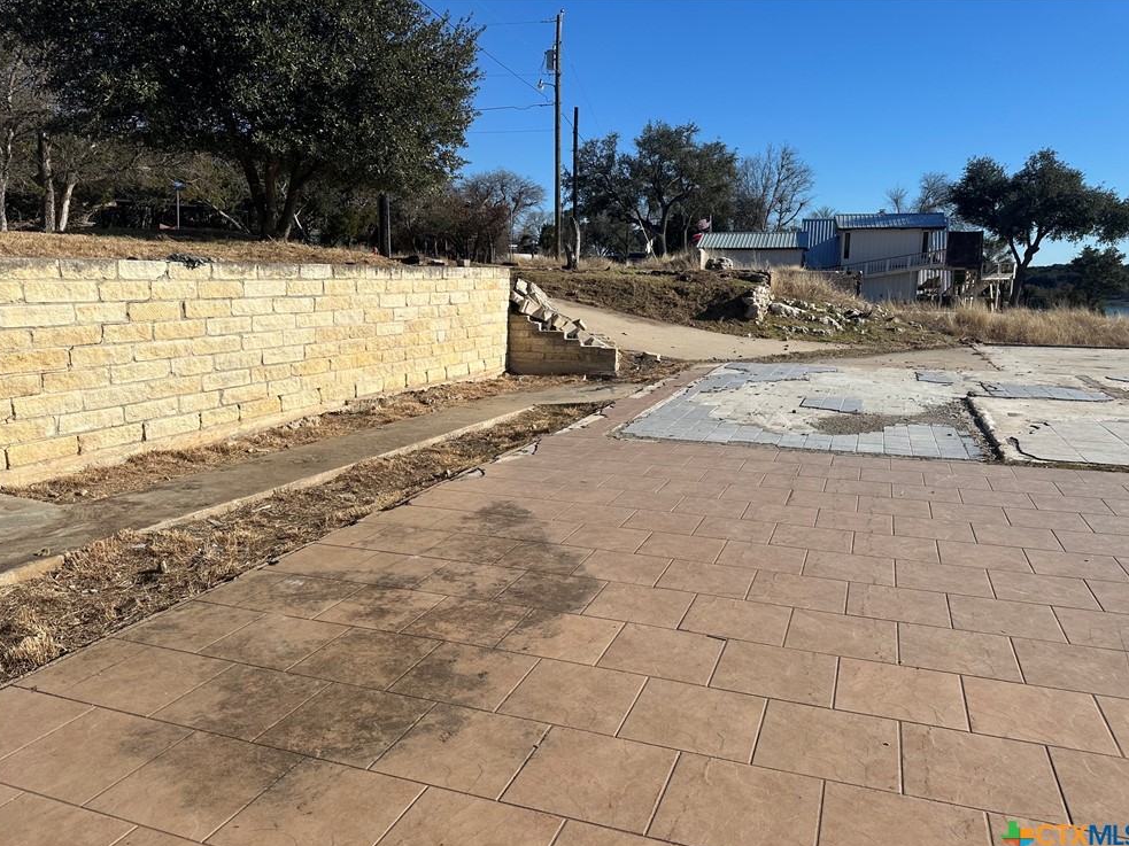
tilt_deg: -9.7
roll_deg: -0.9
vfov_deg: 54.9
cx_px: 579
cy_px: 436
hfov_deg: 69.4
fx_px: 815
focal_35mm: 25
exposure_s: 1/6623
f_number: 1.78
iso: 80
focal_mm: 6.86
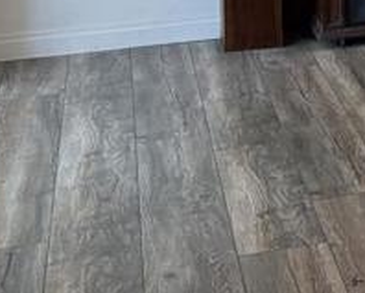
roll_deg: +0.7
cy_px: -324
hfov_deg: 12.9
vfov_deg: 10.7
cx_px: 713
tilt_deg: +0.6
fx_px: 1417
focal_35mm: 131
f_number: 1.6
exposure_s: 1/120
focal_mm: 5.96
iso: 125
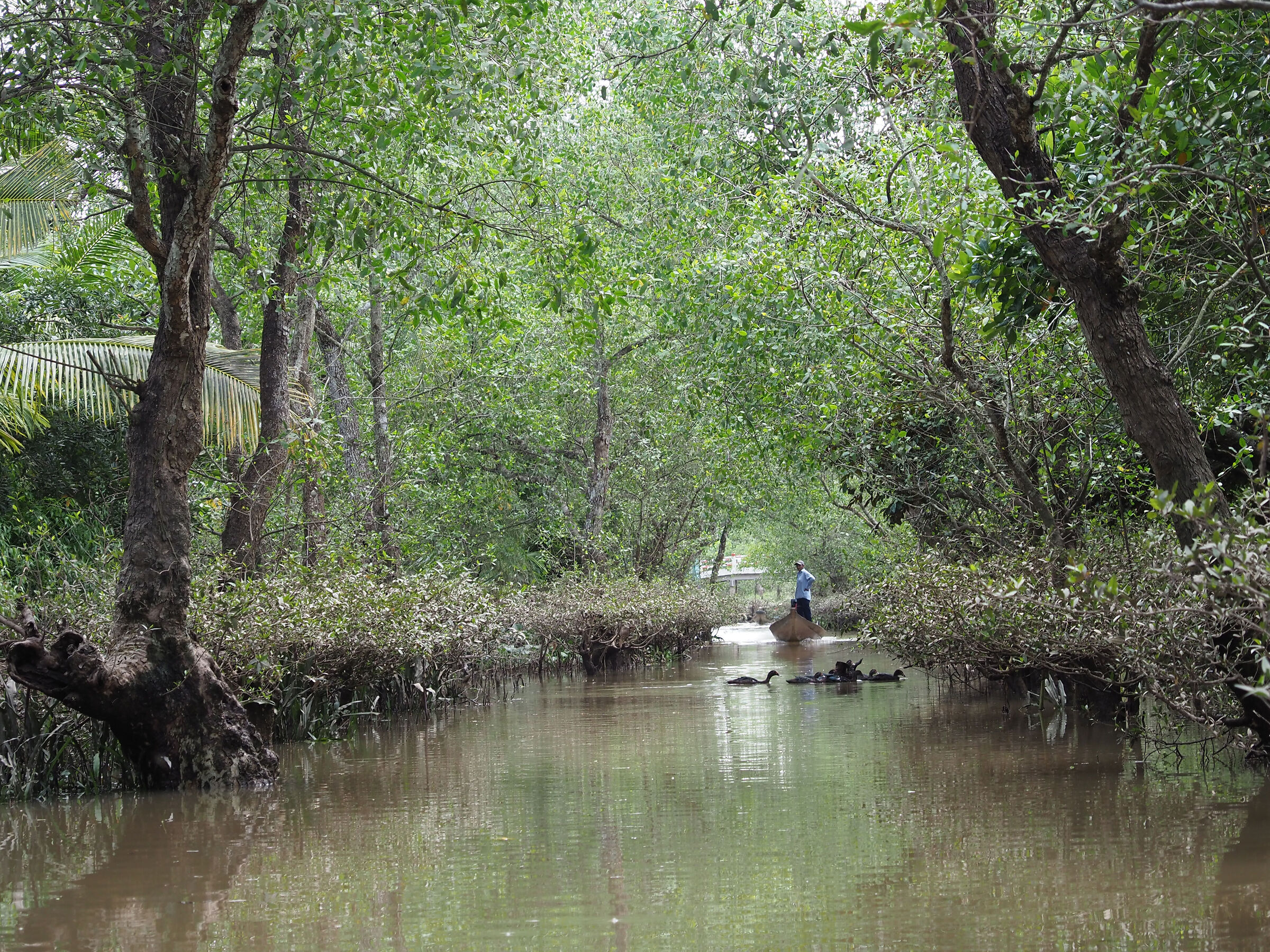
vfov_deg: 16.4
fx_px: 3302
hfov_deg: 21.8
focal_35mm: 90
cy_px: 476
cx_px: 635
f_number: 4.5
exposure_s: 1/100
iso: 200
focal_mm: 45
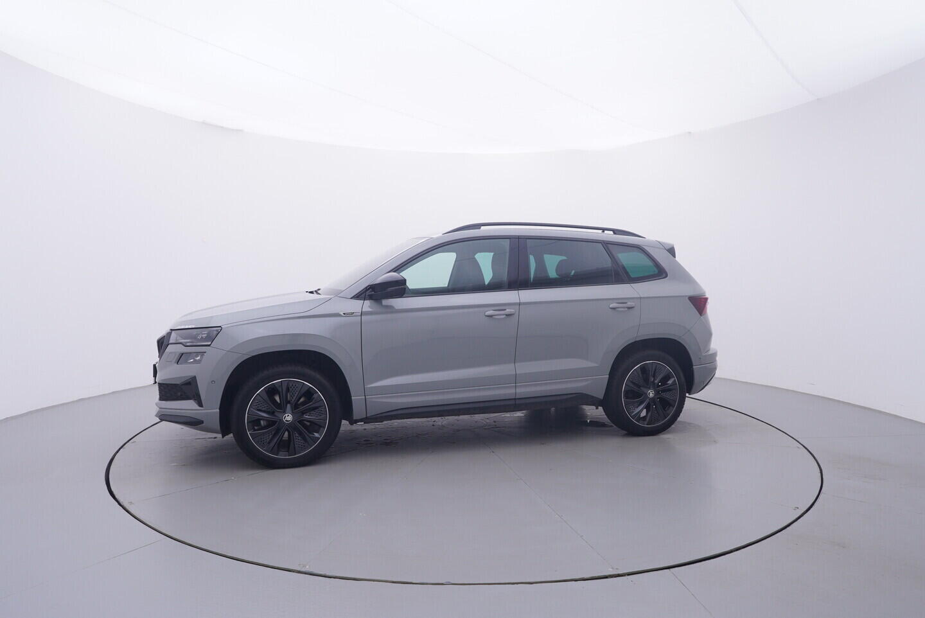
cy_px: 309
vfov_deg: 56.2
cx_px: 462
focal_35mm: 22
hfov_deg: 77.3
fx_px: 578
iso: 200
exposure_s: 1/80
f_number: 5
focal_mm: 15
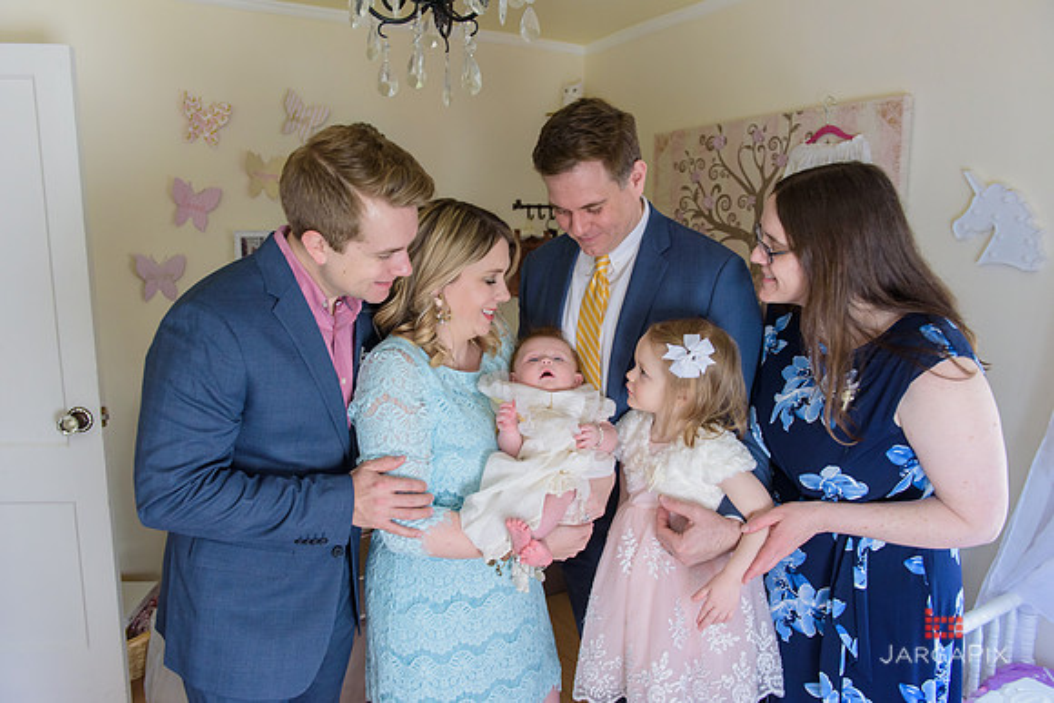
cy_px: 352
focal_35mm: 26
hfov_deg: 69.4
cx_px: 527
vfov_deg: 49.6
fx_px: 761
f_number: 3.2
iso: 1600
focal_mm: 26
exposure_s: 1/125
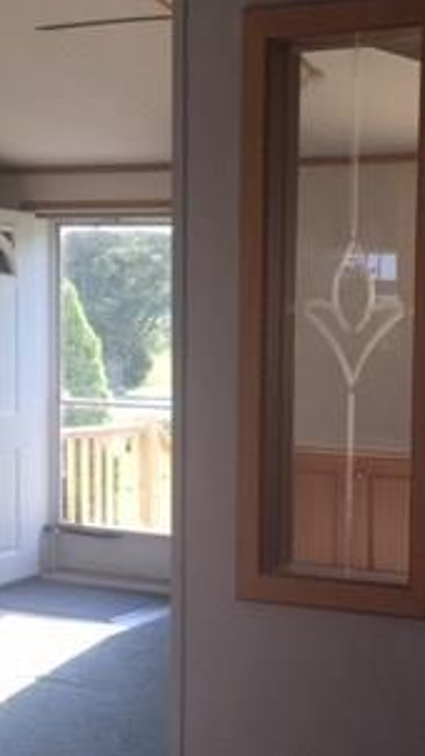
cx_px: 355
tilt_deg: -4.9
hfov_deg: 17.8
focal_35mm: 67
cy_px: 438
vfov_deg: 31.4
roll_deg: -1.0
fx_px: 1342
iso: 40
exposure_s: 1/120
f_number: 2.2
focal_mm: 4.15
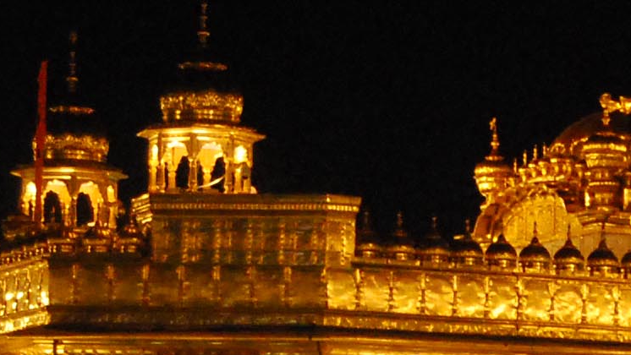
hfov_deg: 8.7
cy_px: 514
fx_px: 4100
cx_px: 637
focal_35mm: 245
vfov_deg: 4.9
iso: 1600
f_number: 4.2
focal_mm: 30
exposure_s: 1/40
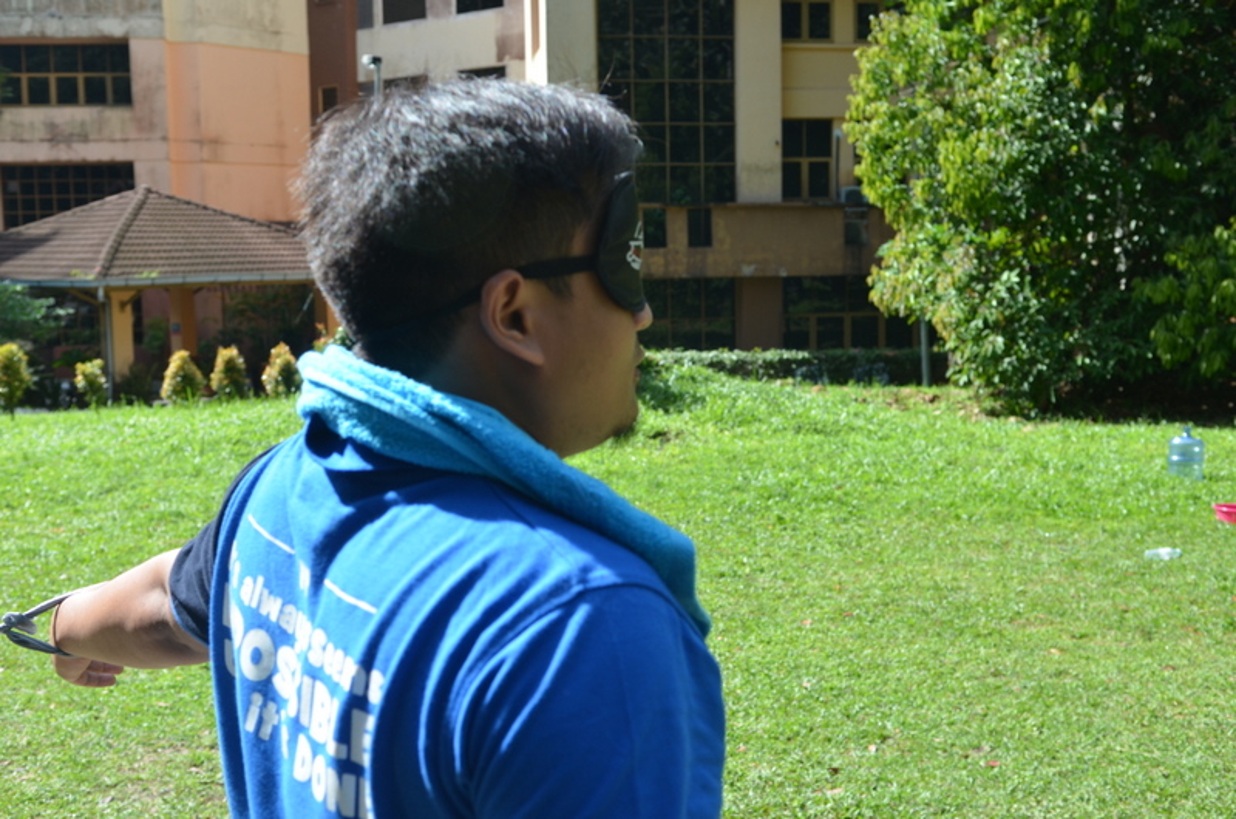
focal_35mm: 42
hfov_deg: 46.5
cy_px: 410
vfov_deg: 31.8
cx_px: 618
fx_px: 1439
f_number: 5
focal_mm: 28
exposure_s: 1/500
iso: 250
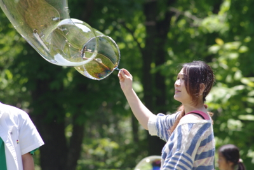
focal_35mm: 390
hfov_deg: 5.3
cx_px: 127
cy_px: 85
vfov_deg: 3.5
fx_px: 2753
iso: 400
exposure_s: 1/400
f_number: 8
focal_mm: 260
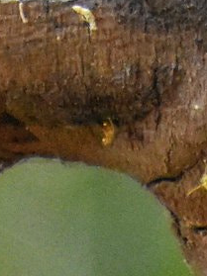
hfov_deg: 0.6
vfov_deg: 0.8
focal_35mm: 2481
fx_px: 19797
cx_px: 76
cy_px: -262
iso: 5600
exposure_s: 1/640
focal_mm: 300
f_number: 6.3
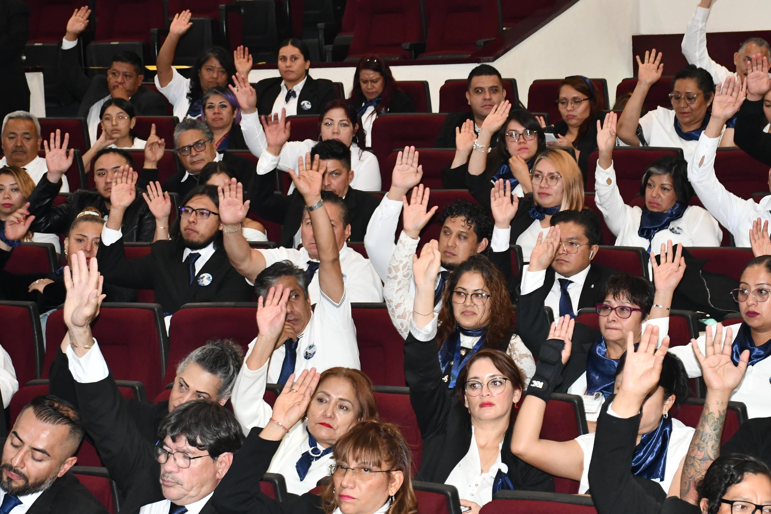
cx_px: 508
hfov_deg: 20.1
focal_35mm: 101
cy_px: 227
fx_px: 2163
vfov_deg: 13.6
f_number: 6.3
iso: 2000
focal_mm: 48
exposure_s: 1/40
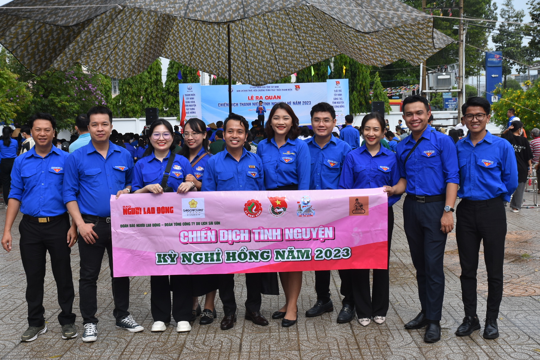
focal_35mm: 42
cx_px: 270
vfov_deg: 31.9
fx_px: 630
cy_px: 180
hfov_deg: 46.4
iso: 200
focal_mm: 28
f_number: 9
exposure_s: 1/250
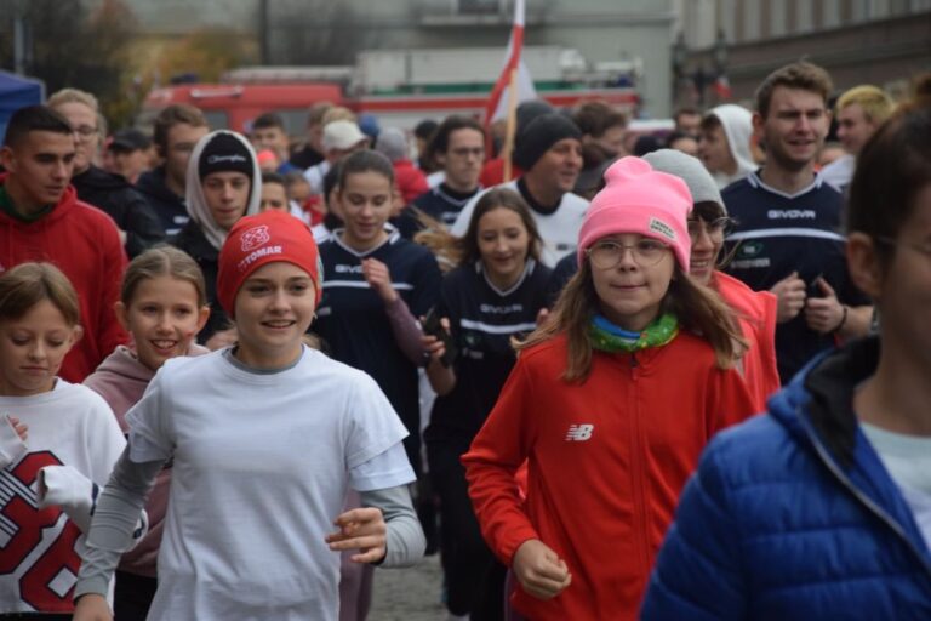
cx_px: 466
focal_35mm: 158
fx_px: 4073
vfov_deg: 8.7
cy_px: 310
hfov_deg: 13.0
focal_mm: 105
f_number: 5.6
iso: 800
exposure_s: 1/1000
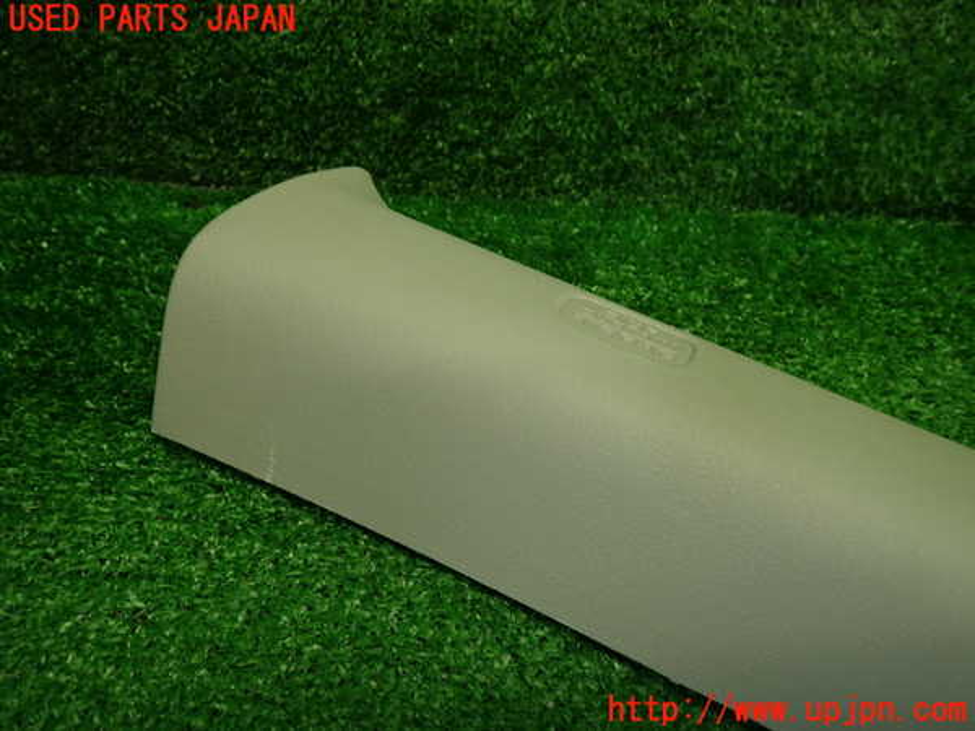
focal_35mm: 25
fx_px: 704
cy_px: 366
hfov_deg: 69.4
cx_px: 488
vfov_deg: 54.9
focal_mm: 4.5
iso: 125
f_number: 2
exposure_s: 1/60
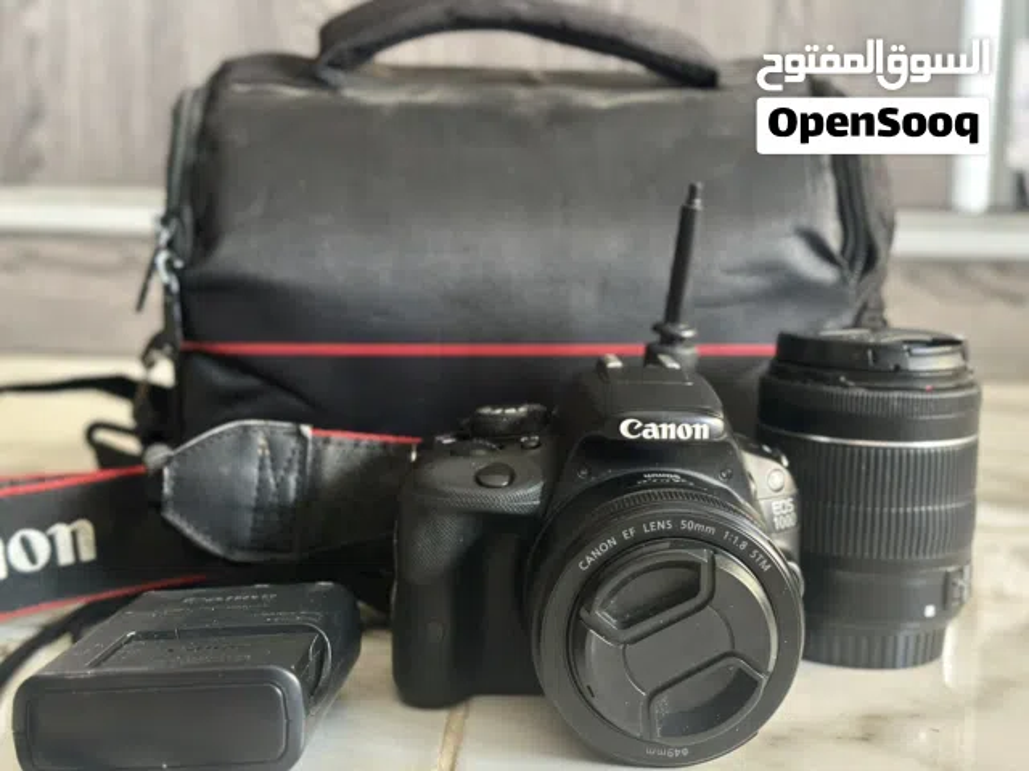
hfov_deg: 39.7
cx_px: 514
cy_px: 386
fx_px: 1427
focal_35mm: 48
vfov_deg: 30.3
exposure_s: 1/45
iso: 400
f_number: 1.78
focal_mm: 6.86
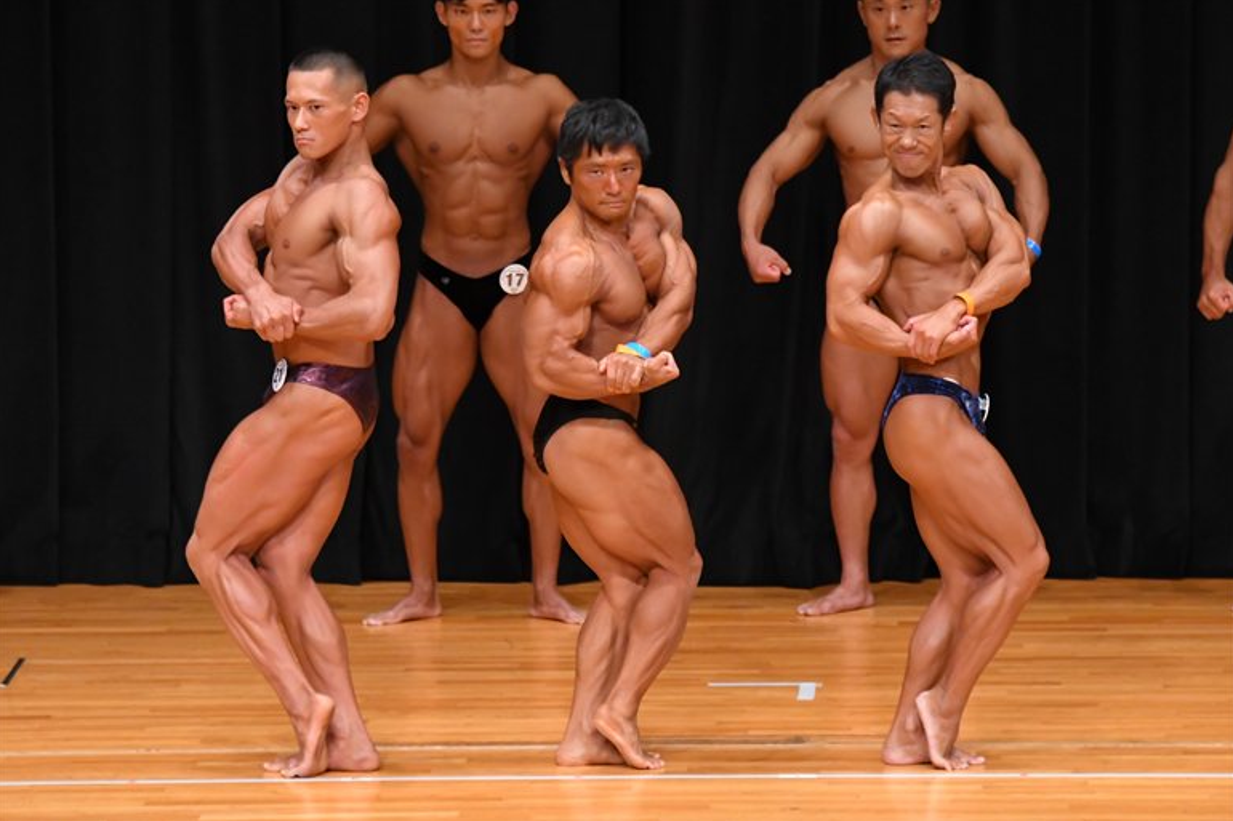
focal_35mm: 302
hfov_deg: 6.8
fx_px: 10341
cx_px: 616
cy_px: 411
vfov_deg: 4.5
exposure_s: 1/400
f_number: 5.6
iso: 4000
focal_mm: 200
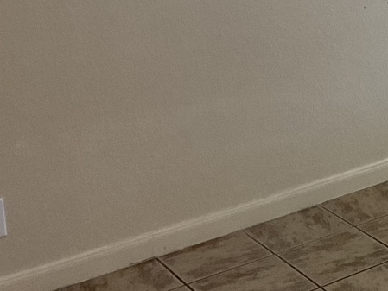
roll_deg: +0.2
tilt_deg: -10.0
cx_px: 557
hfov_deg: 18.9
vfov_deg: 15.4
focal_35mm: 93
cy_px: -47
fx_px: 1043
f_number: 1.8
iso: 64
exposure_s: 1/60
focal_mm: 3
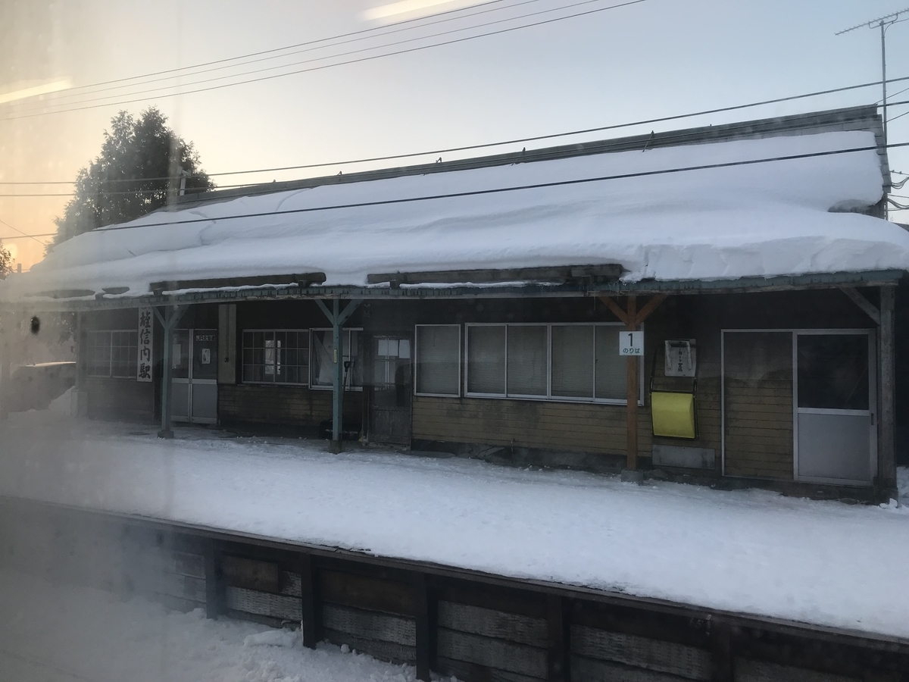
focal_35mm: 28
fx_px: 735
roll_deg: -0.7
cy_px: 341
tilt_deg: +1.4
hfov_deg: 63.4
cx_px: 454
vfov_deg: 49.7
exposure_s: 1/335
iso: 20
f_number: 1.8
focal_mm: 3.99
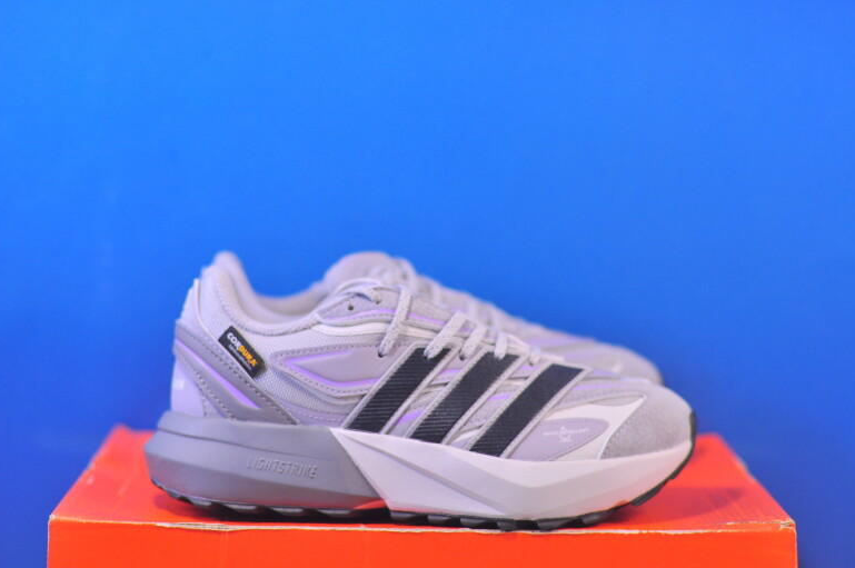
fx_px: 1851
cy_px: 294
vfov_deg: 17.5
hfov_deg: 26.0
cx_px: 416
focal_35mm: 78
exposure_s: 1/320
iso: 250
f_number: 2.2
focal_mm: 50
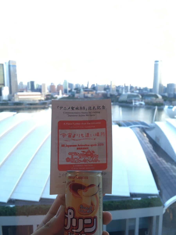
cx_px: 88
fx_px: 197
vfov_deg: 61.7
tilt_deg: -7.7
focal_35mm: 29
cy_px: 118
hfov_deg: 48.2
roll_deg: -0.5
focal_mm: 4.15
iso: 32
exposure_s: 1/33
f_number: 2.2
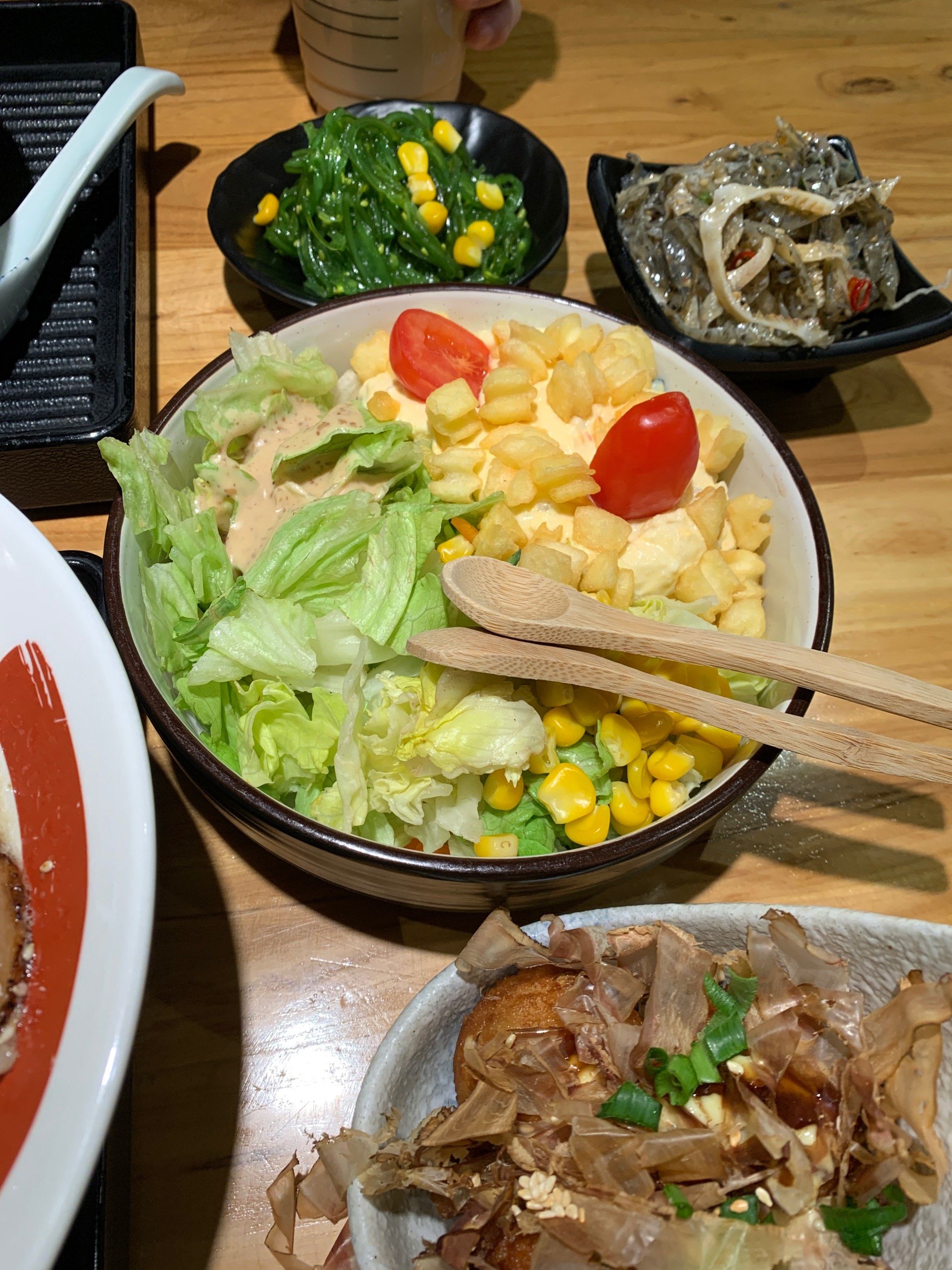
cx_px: 476
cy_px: 635
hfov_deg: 53.1
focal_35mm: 26
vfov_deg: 67.3
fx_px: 953
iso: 50
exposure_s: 1/100
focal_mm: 4.25
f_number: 1.8
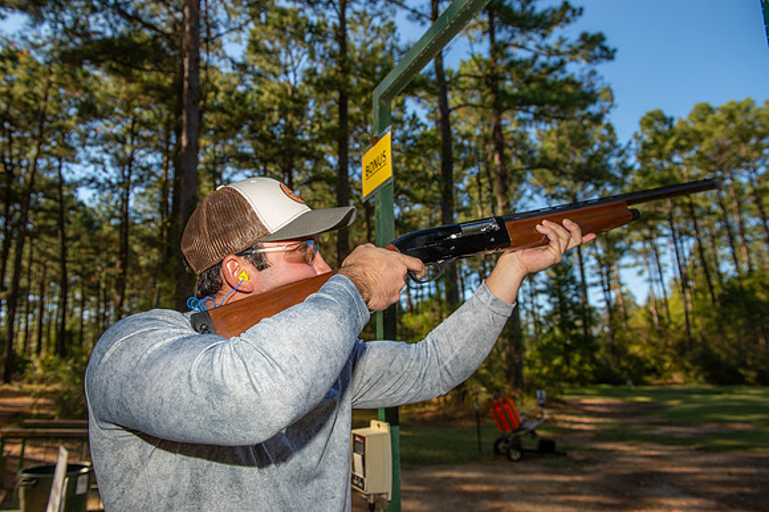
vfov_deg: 47.9
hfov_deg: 67.4
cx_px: 384
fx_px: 576
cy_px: 256
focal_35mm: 27
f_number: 5.6
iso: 125
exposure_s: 1/200
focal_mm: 27
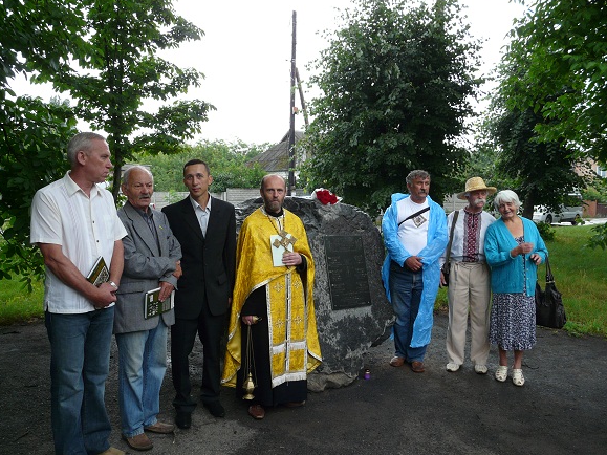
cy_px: 224
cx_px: 302
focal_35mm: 29
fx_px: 508
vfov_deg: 48.2
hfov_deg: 61.7
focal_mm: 4.6
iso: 100
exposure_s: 1/80
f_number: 2.8
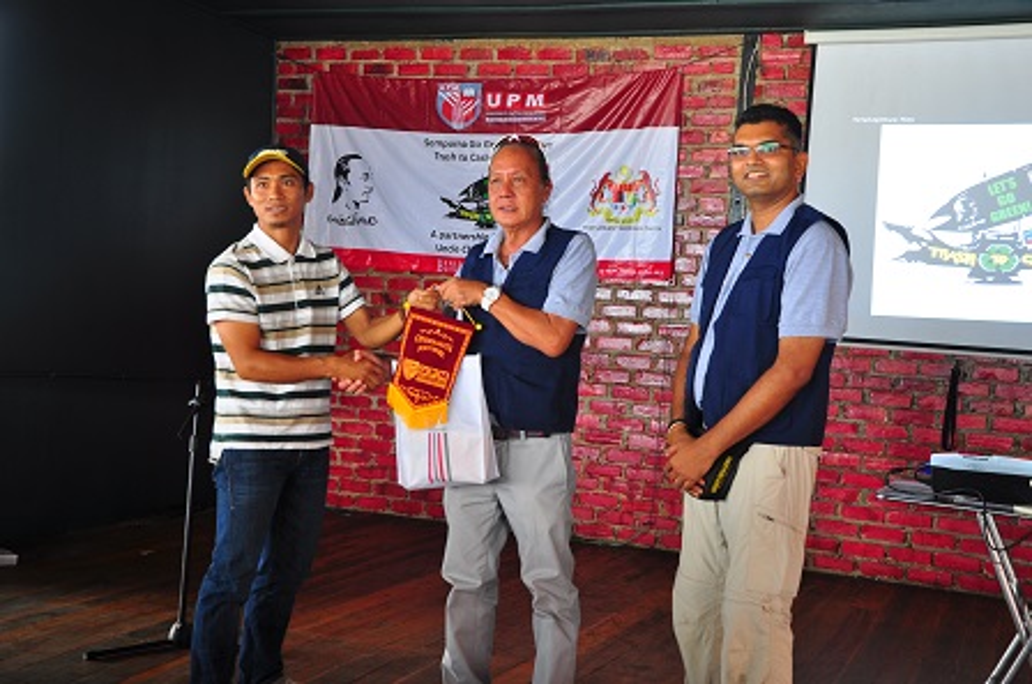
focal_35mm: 48
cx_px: 516
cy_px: 342
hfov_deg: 41.2
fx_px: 1374
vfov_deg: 28.0
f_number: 5.6
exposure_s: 1/10
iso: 250
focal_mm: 32
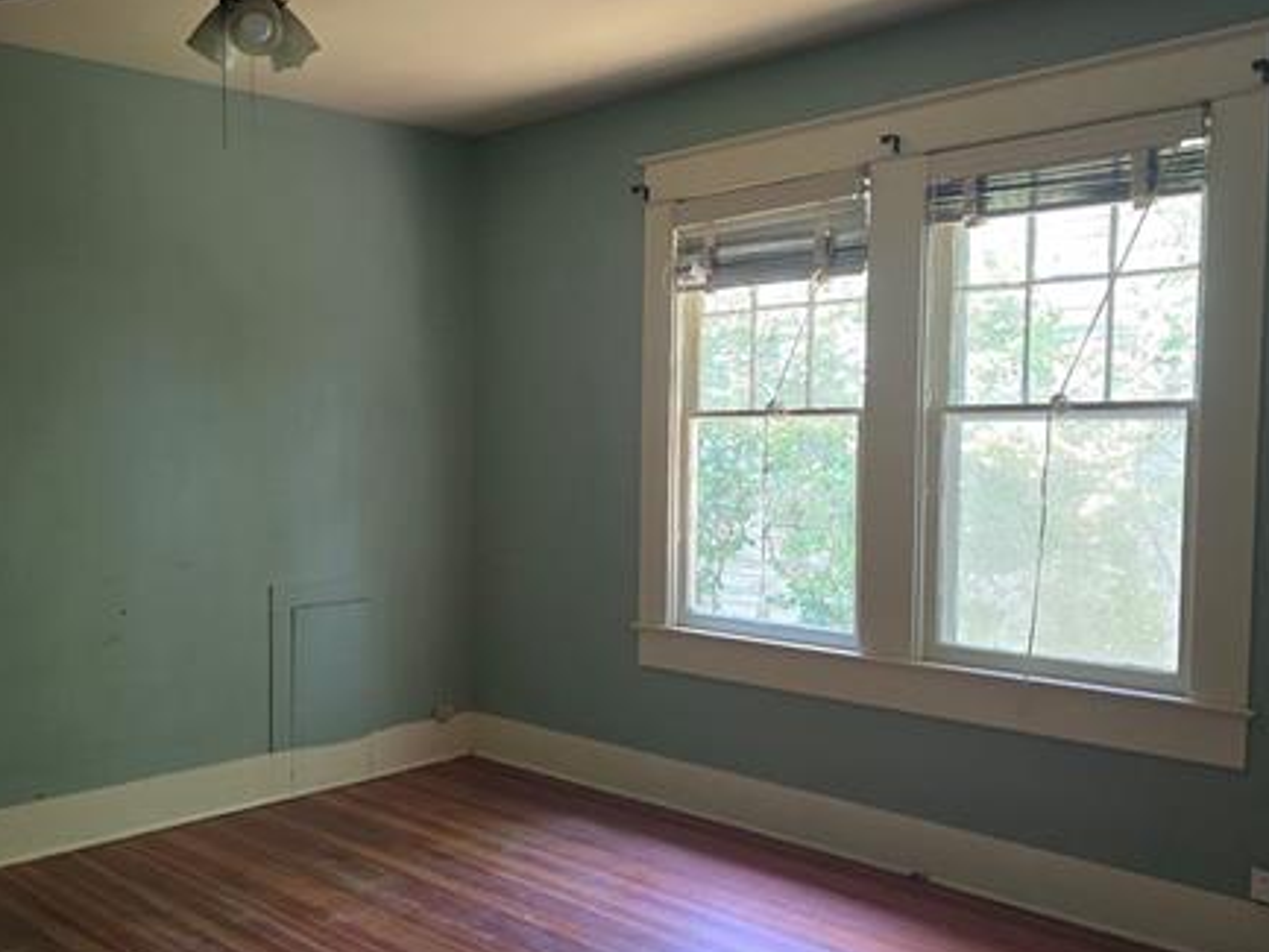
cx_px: 407
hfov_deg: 52.7
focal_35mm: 34
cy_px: 501
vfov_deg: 41.8
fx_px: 1247
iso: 500
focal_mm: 6.3
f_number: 1.7
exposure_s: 1/120
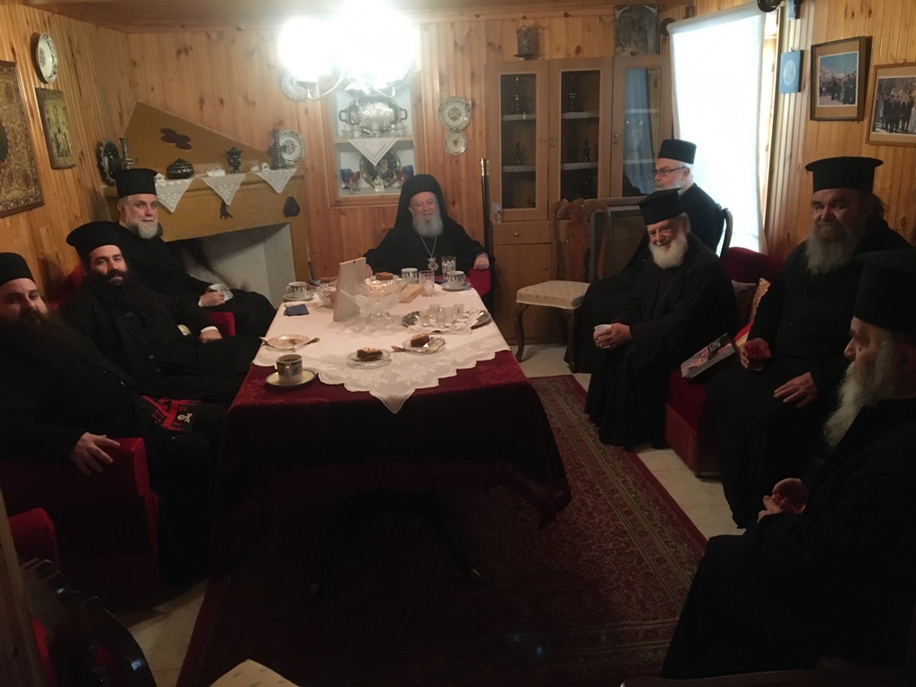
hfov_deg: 61.7
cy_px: 344
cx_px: 458
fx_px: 767
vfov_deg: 48.2
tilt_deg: -15.7
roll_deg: +2.8
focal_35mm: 29
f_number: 2.2
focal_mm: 4.15
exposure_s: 1/17
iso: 250
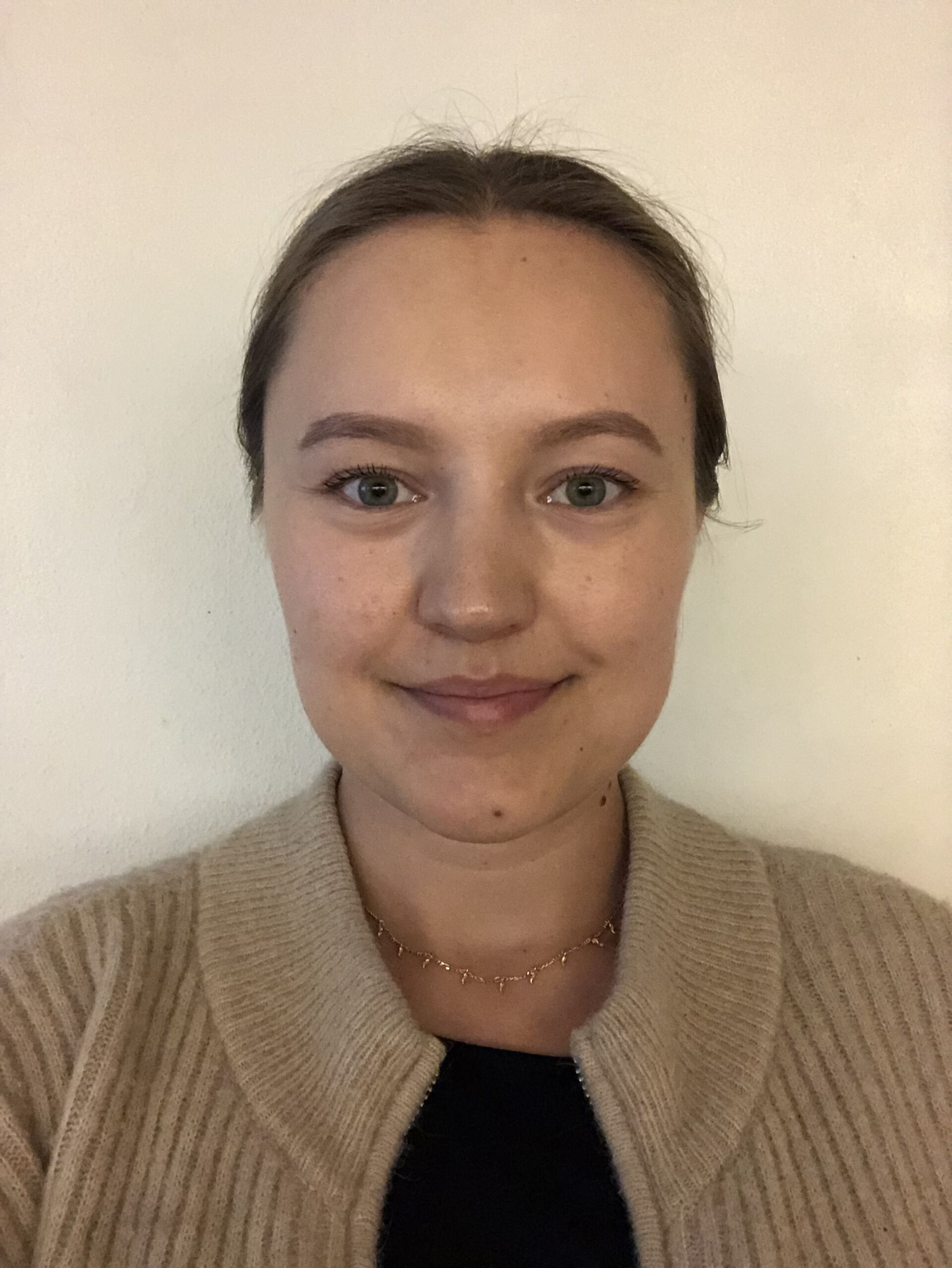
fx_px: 1172
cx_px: 476
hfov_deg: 44.2
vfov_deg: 56.8
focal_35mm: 32
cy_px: 634
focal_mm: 2.87
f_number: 2.2
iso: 640
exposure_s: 1/33
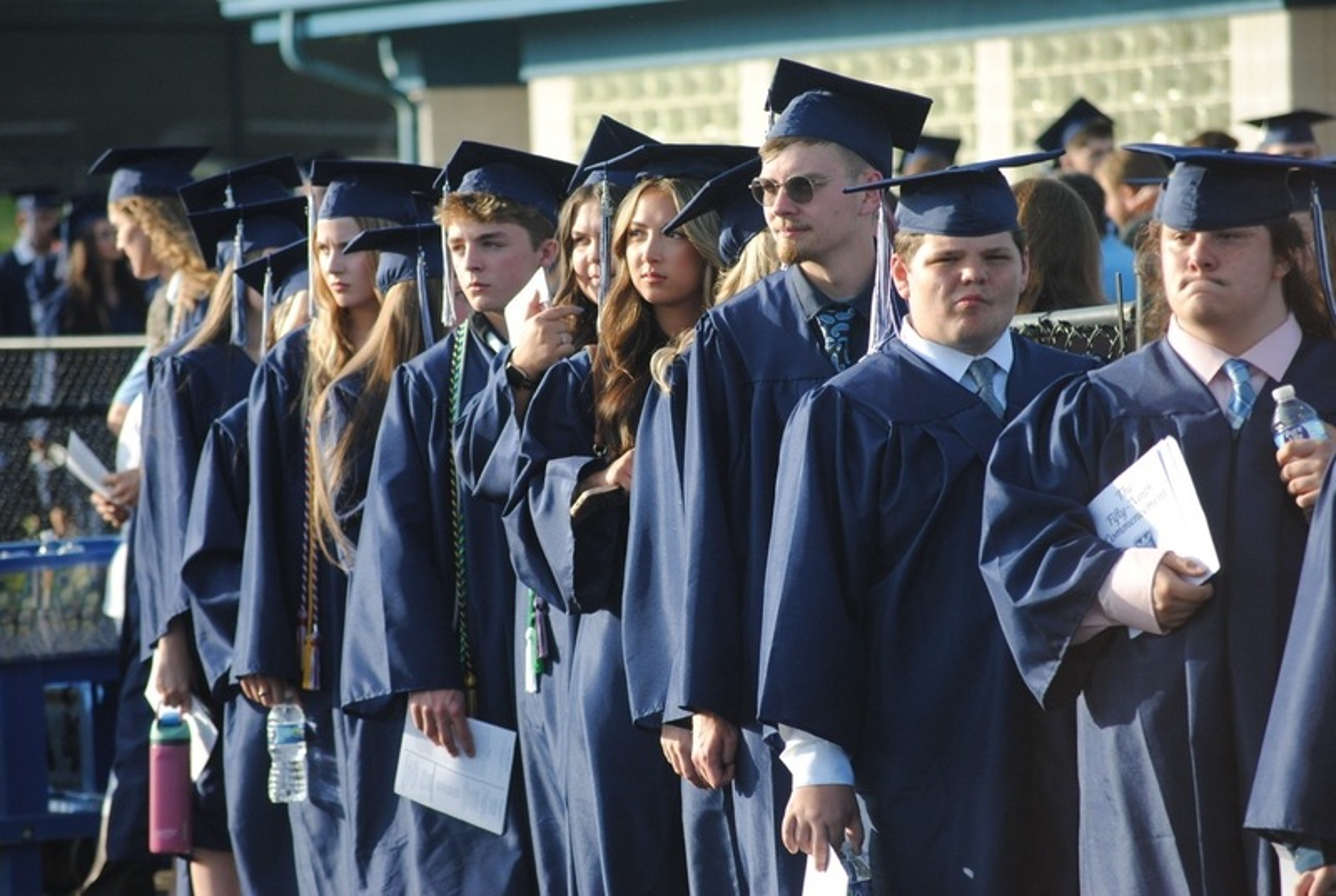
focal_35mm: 248
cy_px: 448
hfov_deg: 8.3
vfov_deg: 5.6
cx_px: 668
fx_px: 9204
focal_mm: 165
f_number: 5.3
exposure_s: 1/500
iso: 280
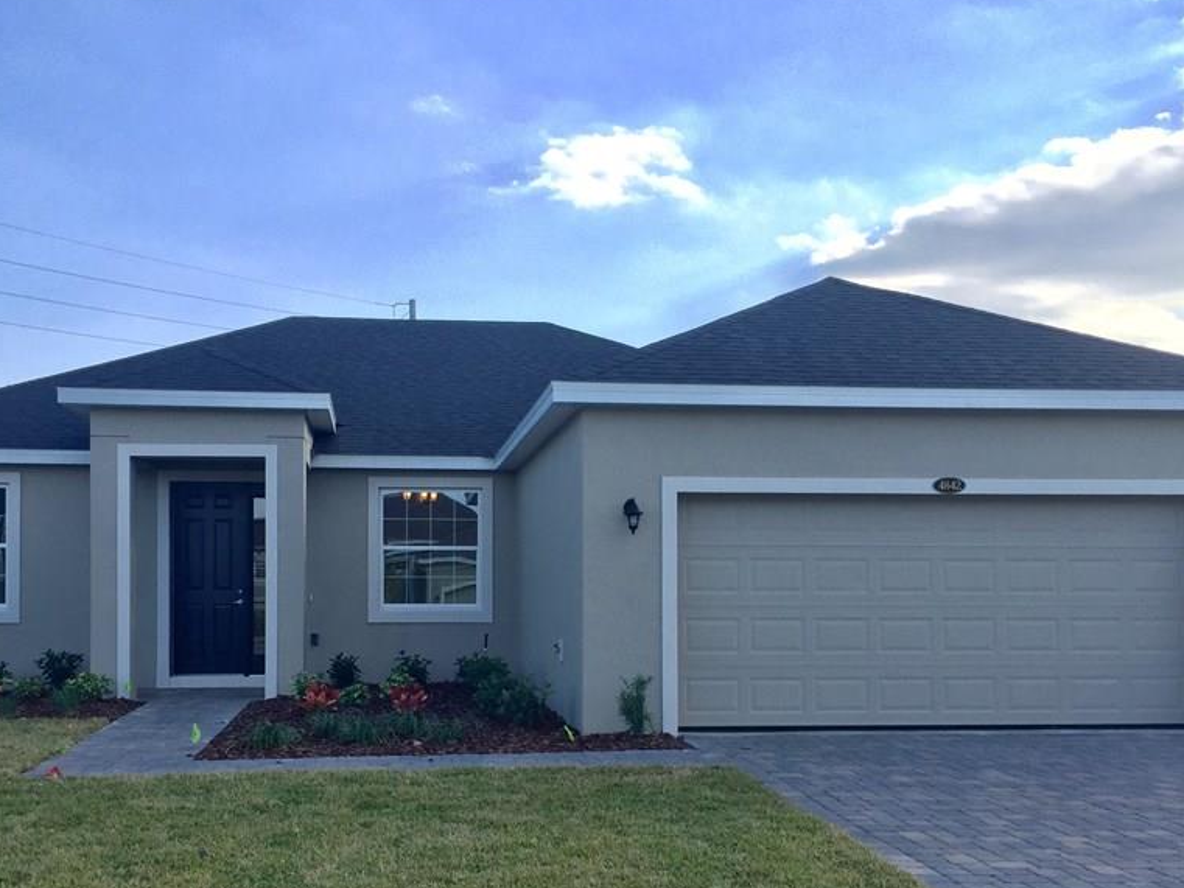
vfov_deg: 36.5
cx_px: 538
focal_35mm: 39
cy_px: 574
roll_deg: -0.5
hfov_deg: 47.8
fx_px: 1334
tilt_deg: +0.7
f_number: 2.2
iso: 32
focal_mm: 4.15
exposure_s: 1/989
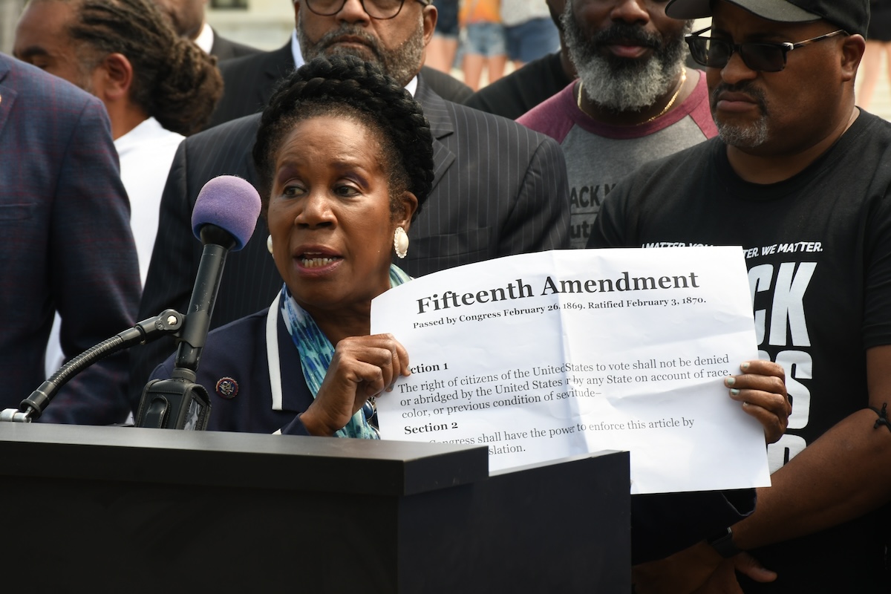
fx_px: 3712
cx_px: 446
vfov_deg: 9.1
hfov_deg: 13.7
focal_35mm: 150
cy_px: 297
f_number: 10
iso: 320
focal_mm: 100
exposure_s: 1/250
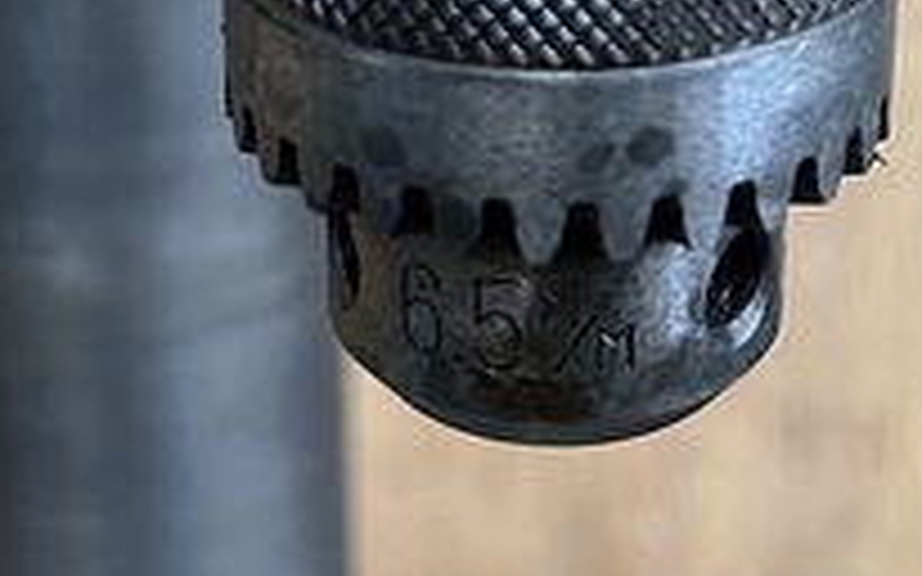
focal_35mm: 86
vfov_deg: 14.3
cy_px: -270
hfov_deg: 24.0
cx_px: 558
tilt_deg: -18.0
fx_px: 2160
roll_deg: +0.4
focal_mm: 5.1
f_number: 1.6
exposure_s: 1/60
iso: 200
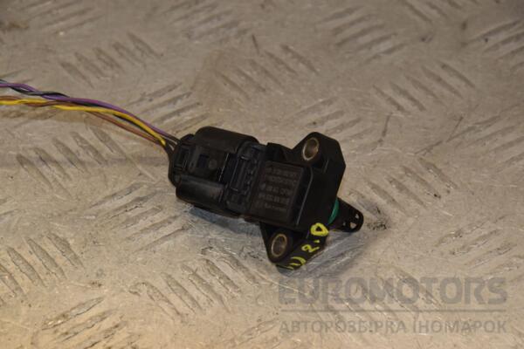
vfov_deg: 8.7
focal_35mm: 158
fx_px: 2292
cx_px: 262
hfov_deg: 13.0
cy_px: 174
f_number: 8
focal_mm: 105
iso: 800
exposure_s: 1/200
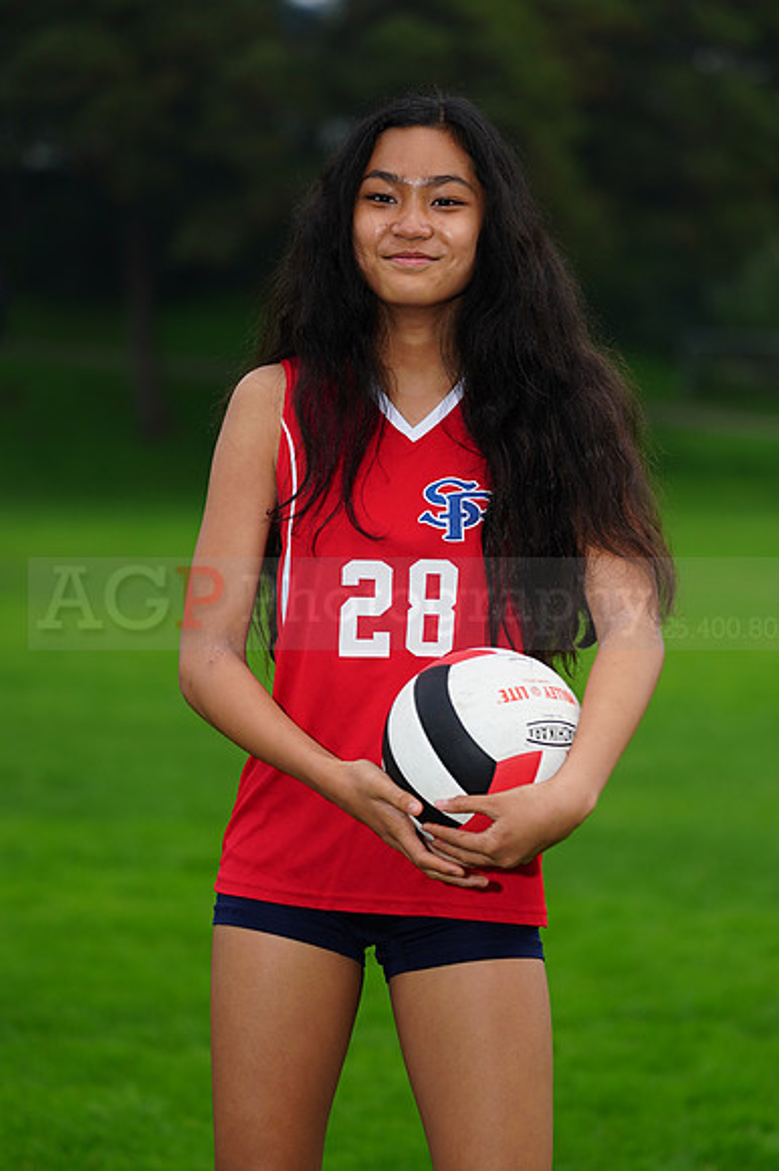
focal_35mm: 187
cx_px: 390
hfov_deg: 7.3
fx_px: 6076
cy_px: 586
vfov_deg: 11.0
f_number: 5.6
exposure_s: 1/160
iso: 200
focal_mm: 187
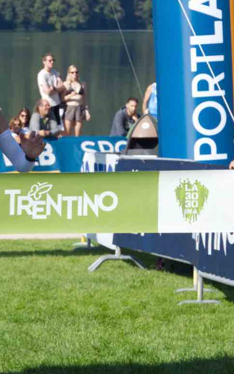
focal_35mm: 95
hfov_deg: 13.7
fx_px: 970
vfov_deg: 21.9
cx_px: 61
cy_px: 201
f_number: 5
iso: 320
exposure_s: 1/1250
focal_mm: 48
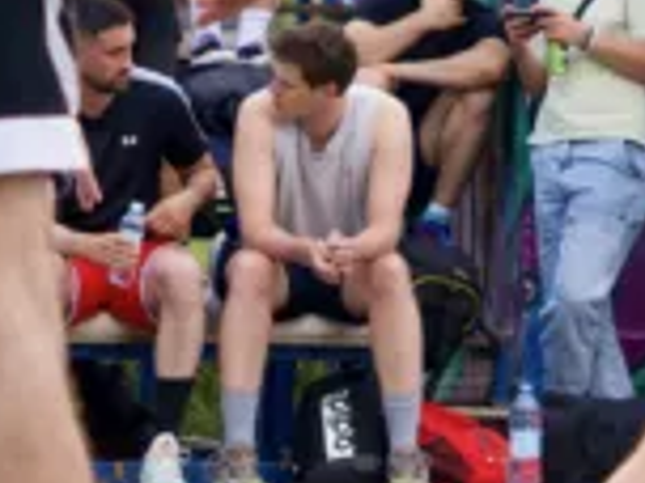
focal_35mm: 330
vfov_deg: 4.5
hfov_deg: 5.8
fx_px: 6149
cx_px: 1413
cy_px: -286
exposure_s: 1/800
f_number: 2.8
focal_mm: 34
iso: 250
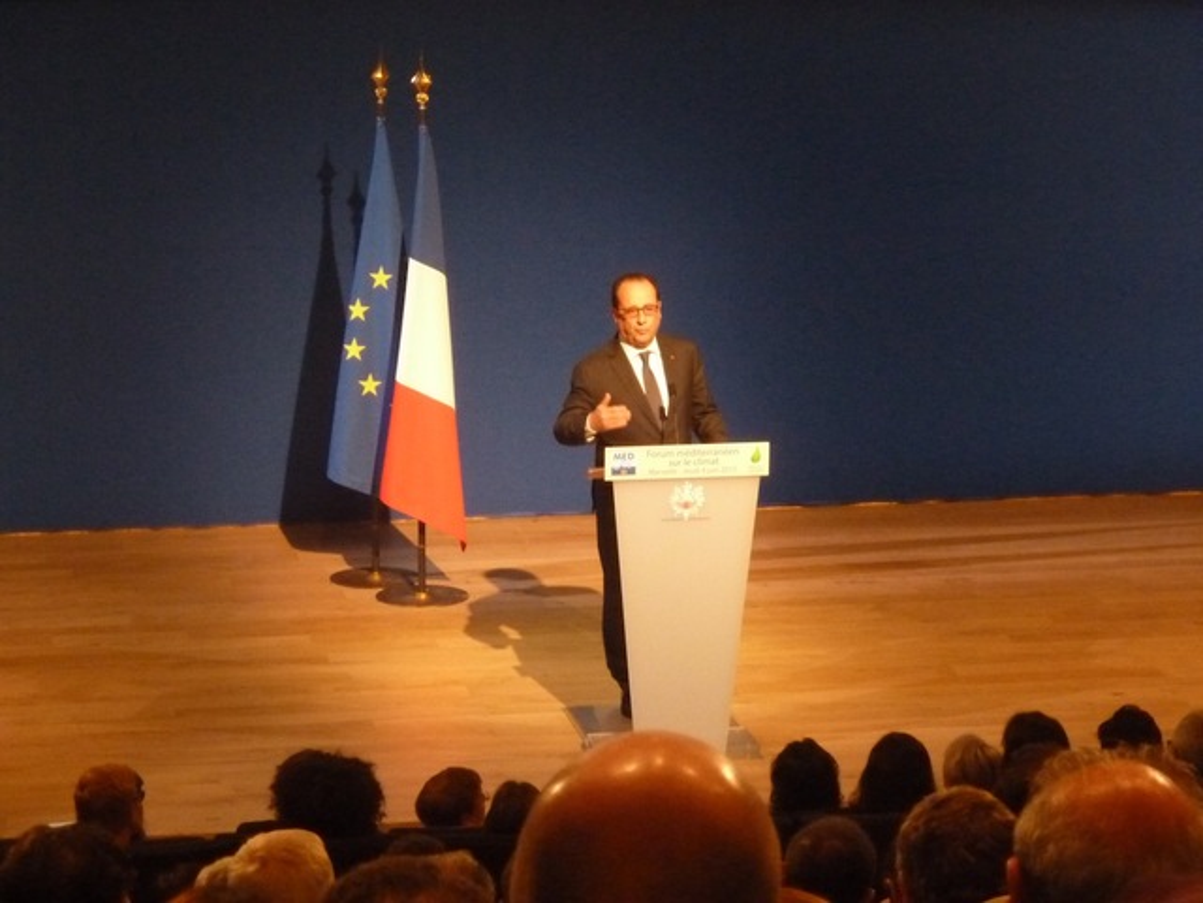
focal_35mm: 119
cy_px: 452
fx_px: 4136
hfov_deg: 16.6
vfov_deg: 12.5
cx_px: 602
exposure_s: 1/30
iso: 800
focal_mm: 19.5
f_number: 4.4
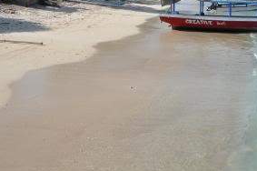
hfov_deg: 29.4
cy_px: 10
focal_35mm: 61
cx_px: 290
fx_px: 435
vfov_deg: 21.6
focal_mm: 18
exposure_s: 1/1250
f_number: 5.6
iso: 200
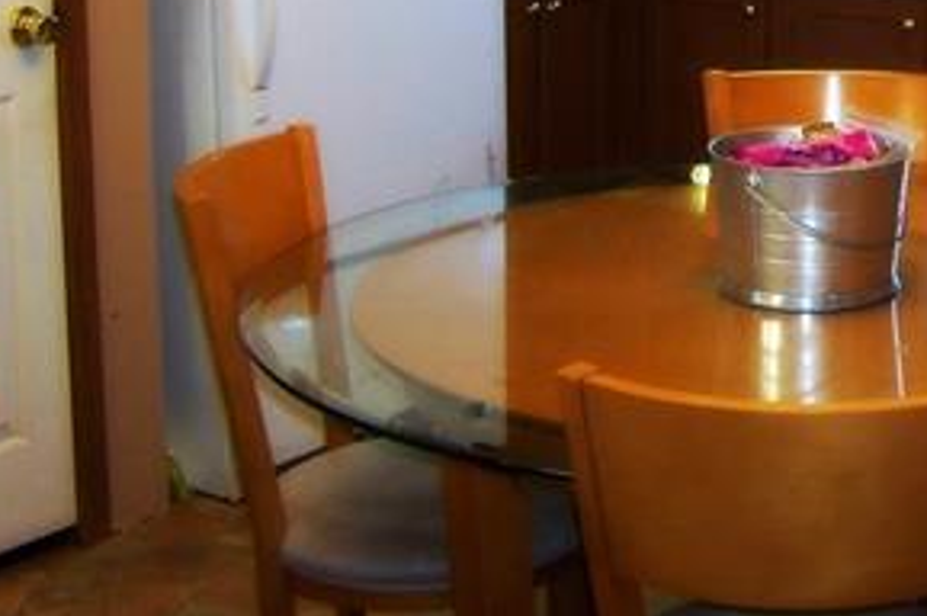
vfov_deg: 16.1
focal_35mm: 83
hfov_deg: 23.4
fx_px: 2135
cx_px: 943
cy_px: -19
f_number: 2.8
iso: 200
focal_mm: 5.85
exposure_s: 1/30
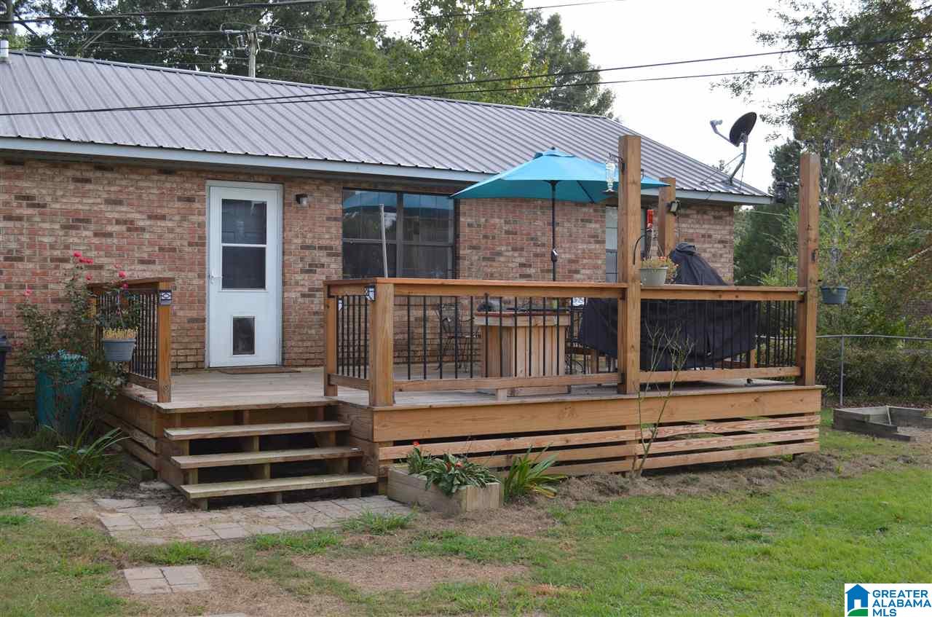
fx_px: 1007
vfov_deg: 34.0
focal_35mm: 39
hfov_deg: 49.7
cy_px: 308
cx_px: 466
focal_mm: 26
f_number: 4.2
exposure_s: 1/125
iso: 200
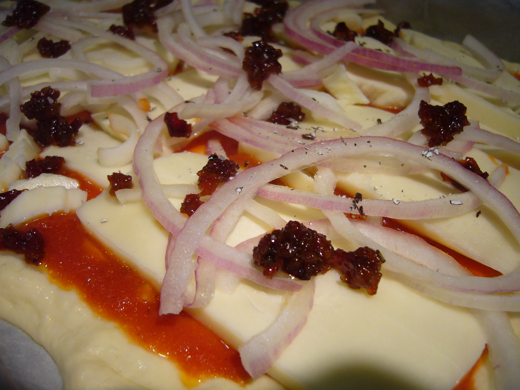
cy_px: 195
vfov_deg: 40.7
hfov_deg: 52.6
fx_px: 526
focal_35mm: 35
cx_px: 260
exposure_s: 1/40
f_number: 2.8
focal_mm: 5.8
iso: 100
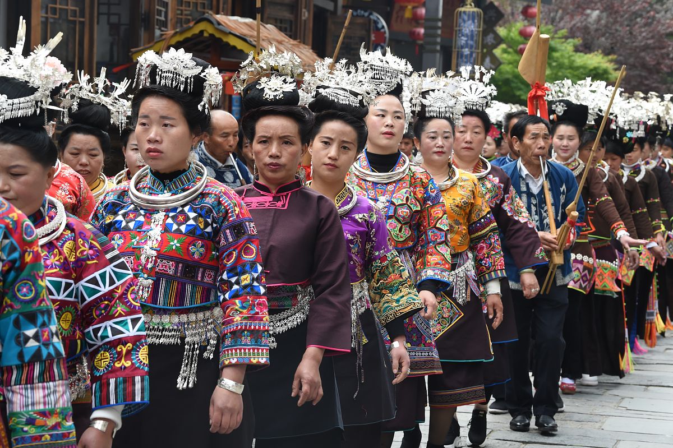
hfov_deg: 18.3
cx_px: 336
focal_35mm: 112
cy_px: 224
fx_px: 2093
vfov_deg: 12.2
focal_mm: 112
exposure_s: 1/500
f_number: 11
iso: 1600
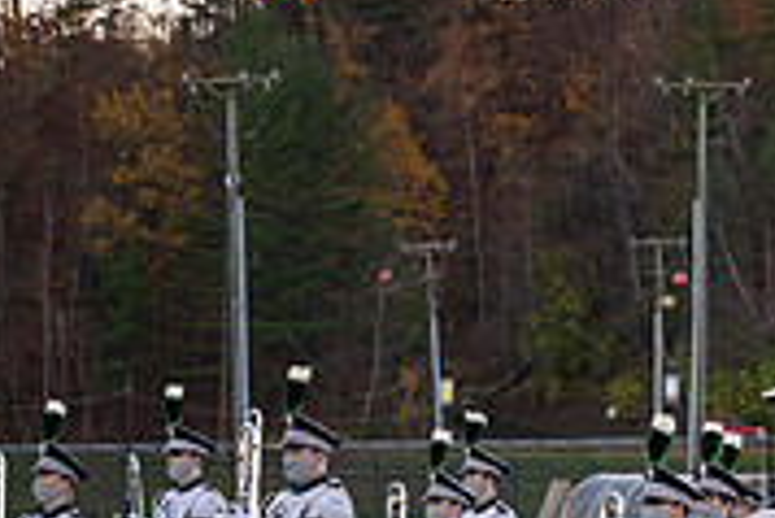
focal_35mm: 228
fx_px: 4912
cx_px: 1167
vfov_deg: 6.0
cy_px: 570
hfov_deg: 8.8
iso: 2000
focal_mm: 70
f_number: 4
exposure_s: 1/2000
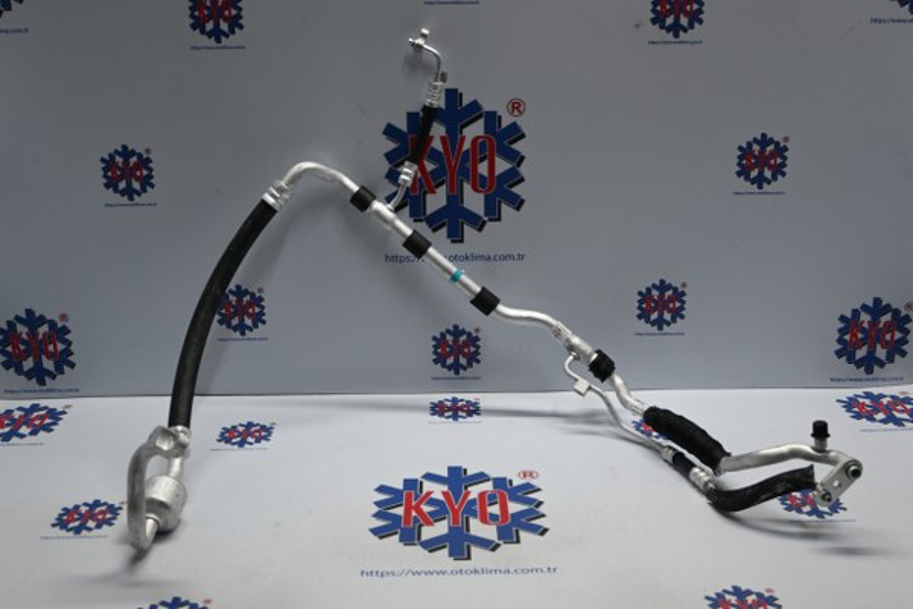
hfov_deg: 47.2
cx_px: 456
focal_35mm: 41
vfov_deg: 32.4
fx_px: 1046
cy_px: 304
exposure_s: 1/40
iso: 220
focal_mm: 27.5
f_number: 4.5
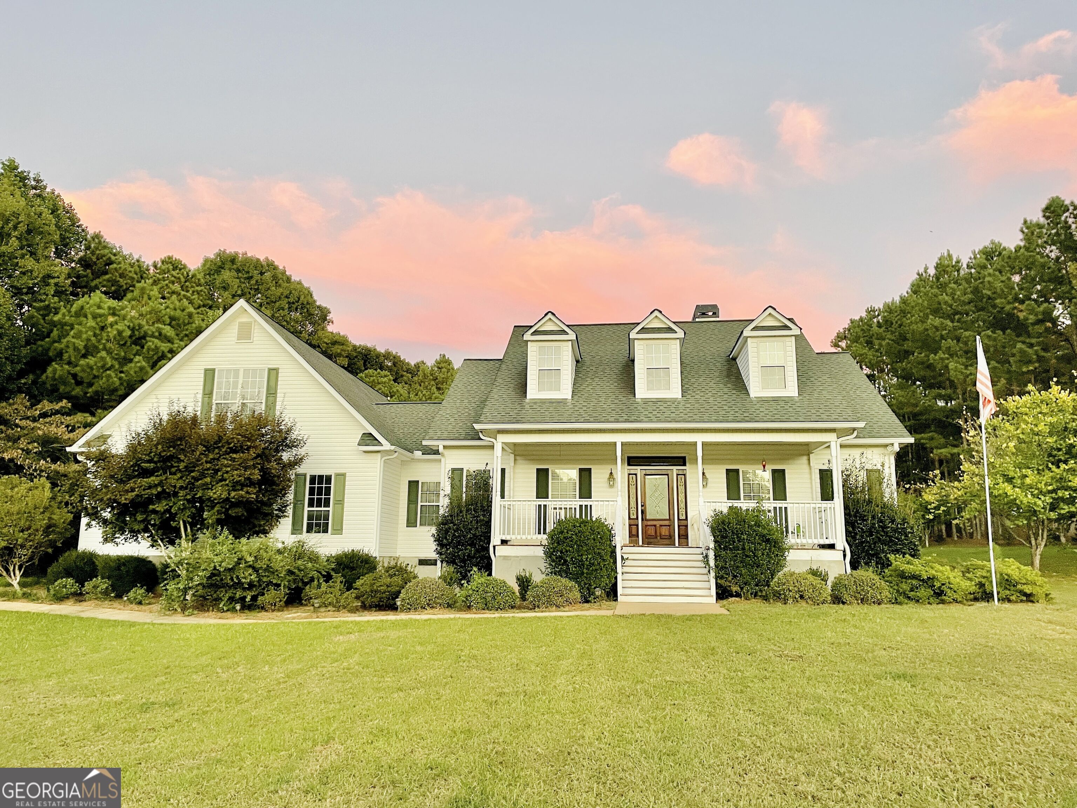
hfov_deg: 67.3
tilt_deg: +11.6
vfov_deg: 53.1
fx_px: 809
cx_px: 538
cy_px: 404
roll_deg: -0.5
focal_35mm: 26
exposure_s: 1/60
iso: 160
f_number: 1.6
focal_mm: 4.2
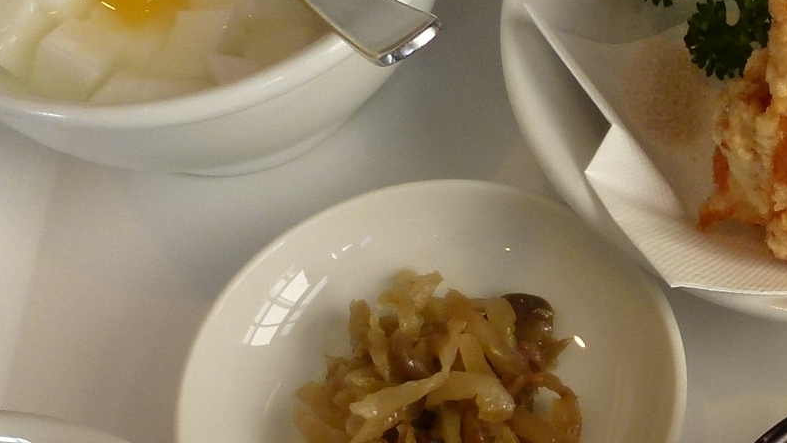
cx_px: 815
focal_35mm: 85
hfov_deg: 23.8
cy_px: 467
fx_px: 1774
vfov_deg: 14.0
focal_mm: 4.3
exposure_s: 1/80
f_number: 3.3
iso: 100
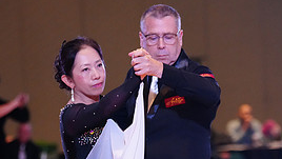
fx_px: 1780
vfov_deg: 5.1
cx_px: 136
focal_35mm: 238
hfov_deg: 9.1
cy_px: 215
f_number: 2.8
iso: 5000
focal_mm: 105
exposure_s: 1/500
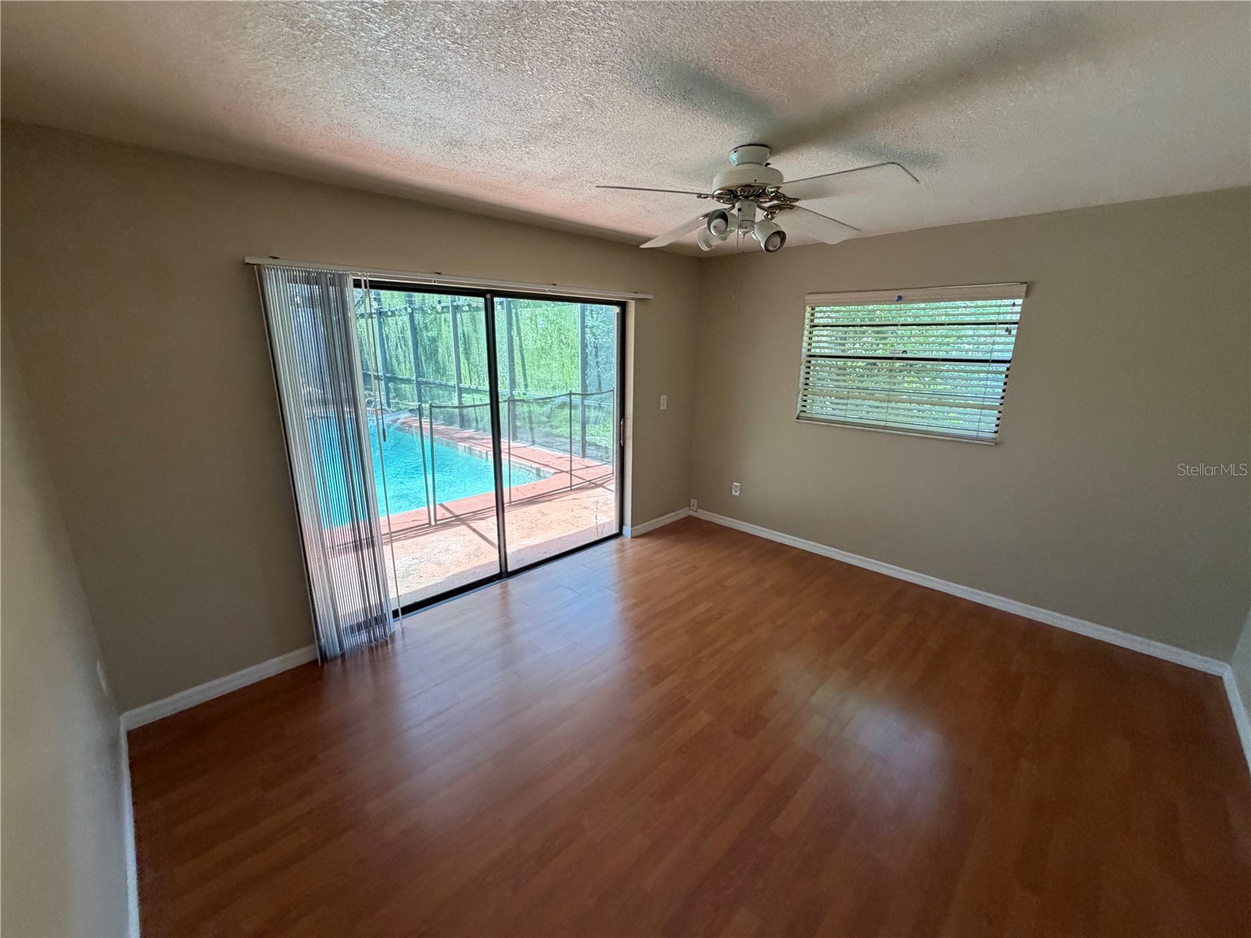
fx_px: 506
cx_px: 626
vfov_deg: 85.7
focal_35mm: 14
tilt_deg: -16.2
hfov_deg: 102.1
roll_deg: +2.0
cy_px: 469
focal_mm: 2.22
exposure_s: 1/121
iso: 250
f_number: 2.2
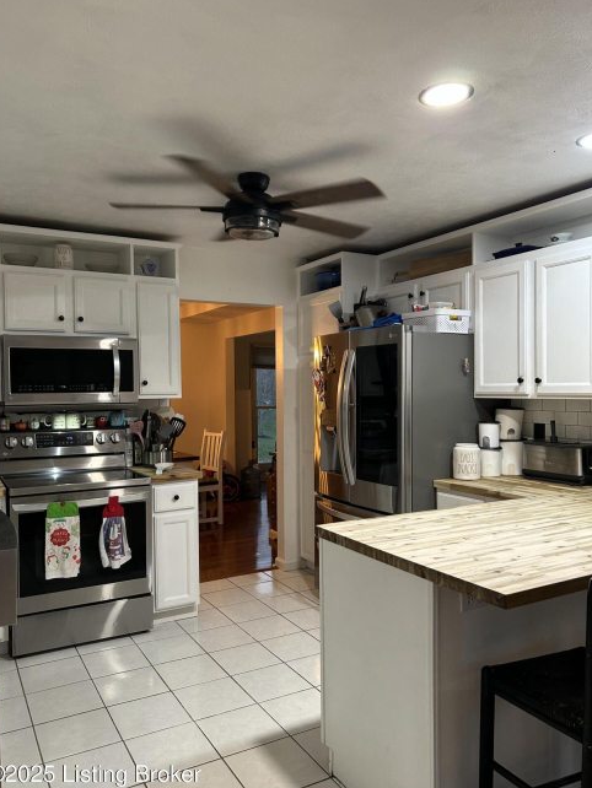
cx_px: 292
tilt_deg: -1.4
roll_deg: +0.0
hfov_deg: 51.4
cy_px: 402
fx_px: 615
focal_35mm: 27
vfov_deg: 65.3
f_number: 1.5
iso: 160
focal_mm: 5.7
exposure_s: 1/60
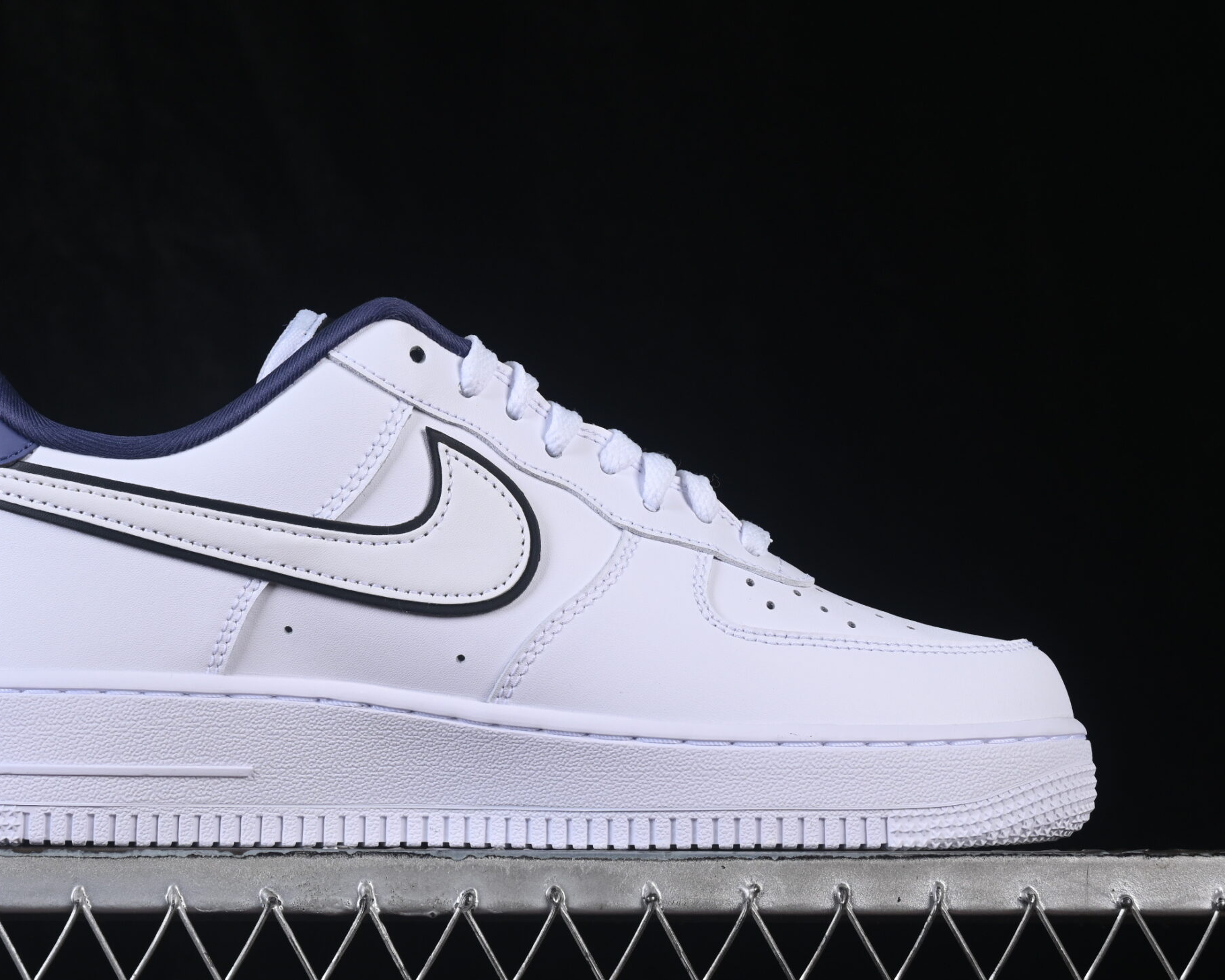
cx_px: 487
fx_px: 3589
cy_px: 493
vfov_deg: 15.5
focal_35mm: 99
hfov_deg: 19.3
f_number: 8
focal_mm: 50
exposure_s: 1/80
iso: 160
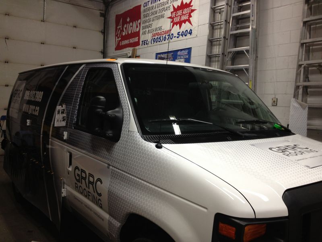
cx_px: 161
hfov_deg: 52.6
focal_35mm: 35
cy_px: 121
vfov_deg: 40.7
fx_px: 326
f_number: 2.4
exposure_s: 1/20
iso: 64
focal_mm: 4.28
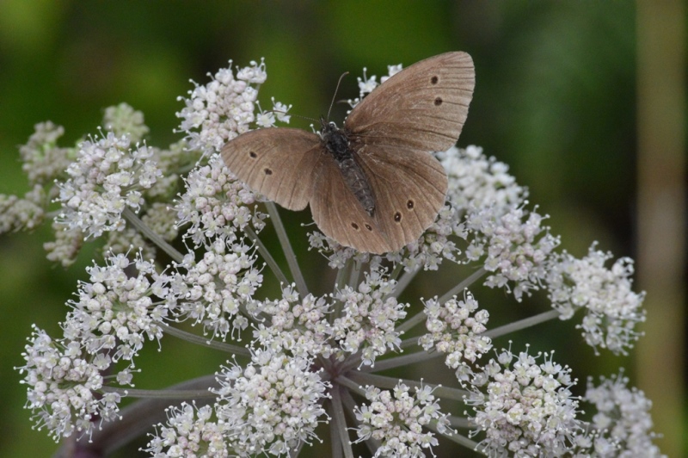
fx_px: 5728
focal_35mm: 300
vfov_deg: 4.6
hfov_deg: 6.9
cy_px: 229
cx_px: 344
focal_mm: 200
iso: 3200
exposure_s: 1/800
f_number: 16
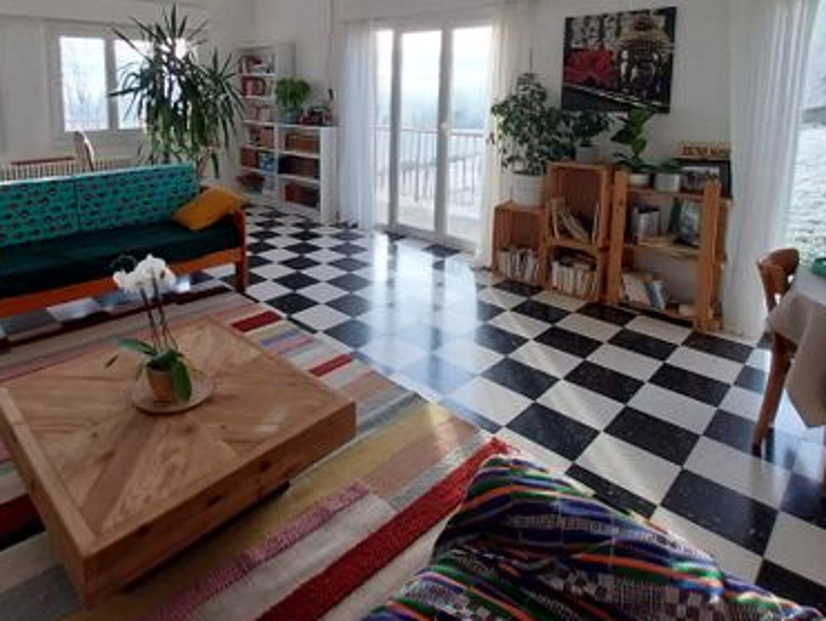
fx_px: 502
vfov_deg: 59.5
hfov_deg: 76.8
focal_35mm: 21
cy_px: 142
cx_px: 287
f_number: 2.2
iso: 64
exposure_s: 1/100
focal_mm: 1.13
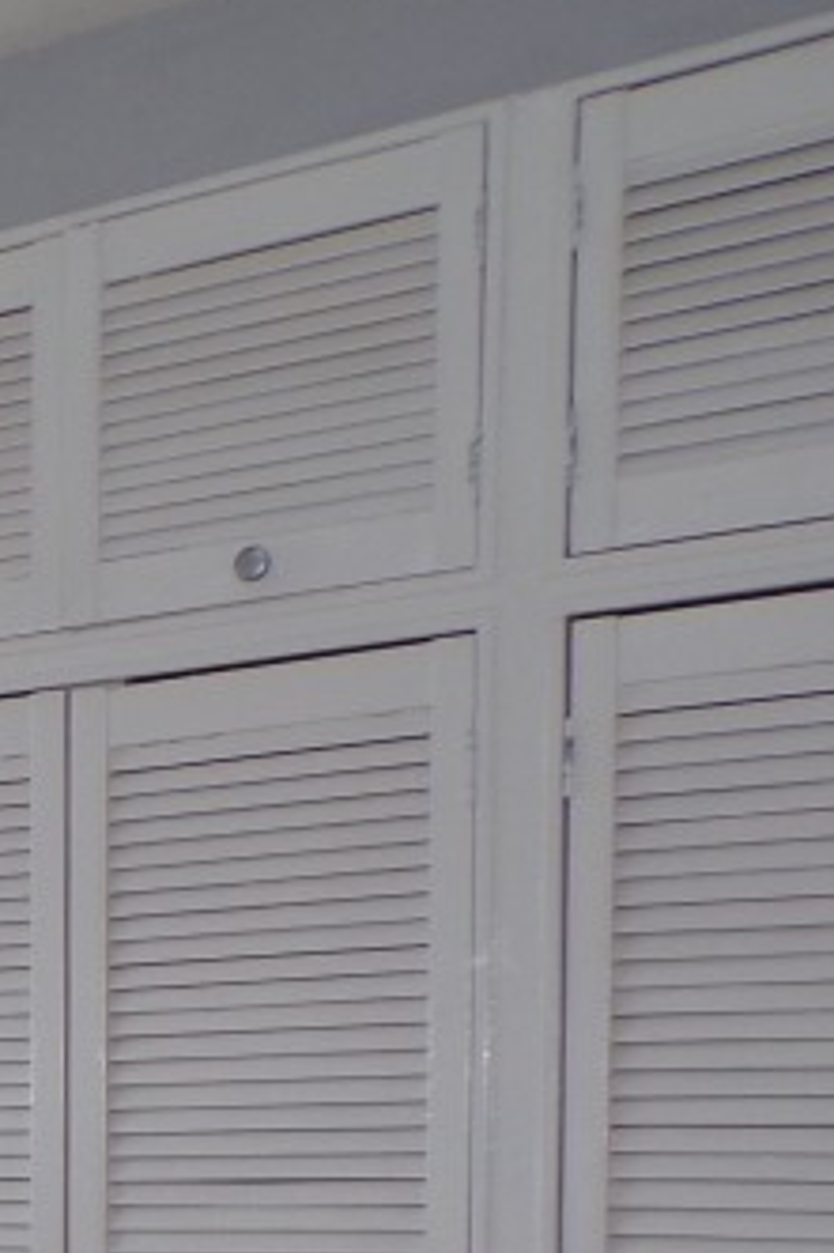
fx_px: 2678
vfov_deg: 24.9
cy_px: 1302
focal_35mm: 77
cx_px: -736
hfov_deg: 15.0
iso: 80
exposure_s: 1/70
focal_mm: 4.3
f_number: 3
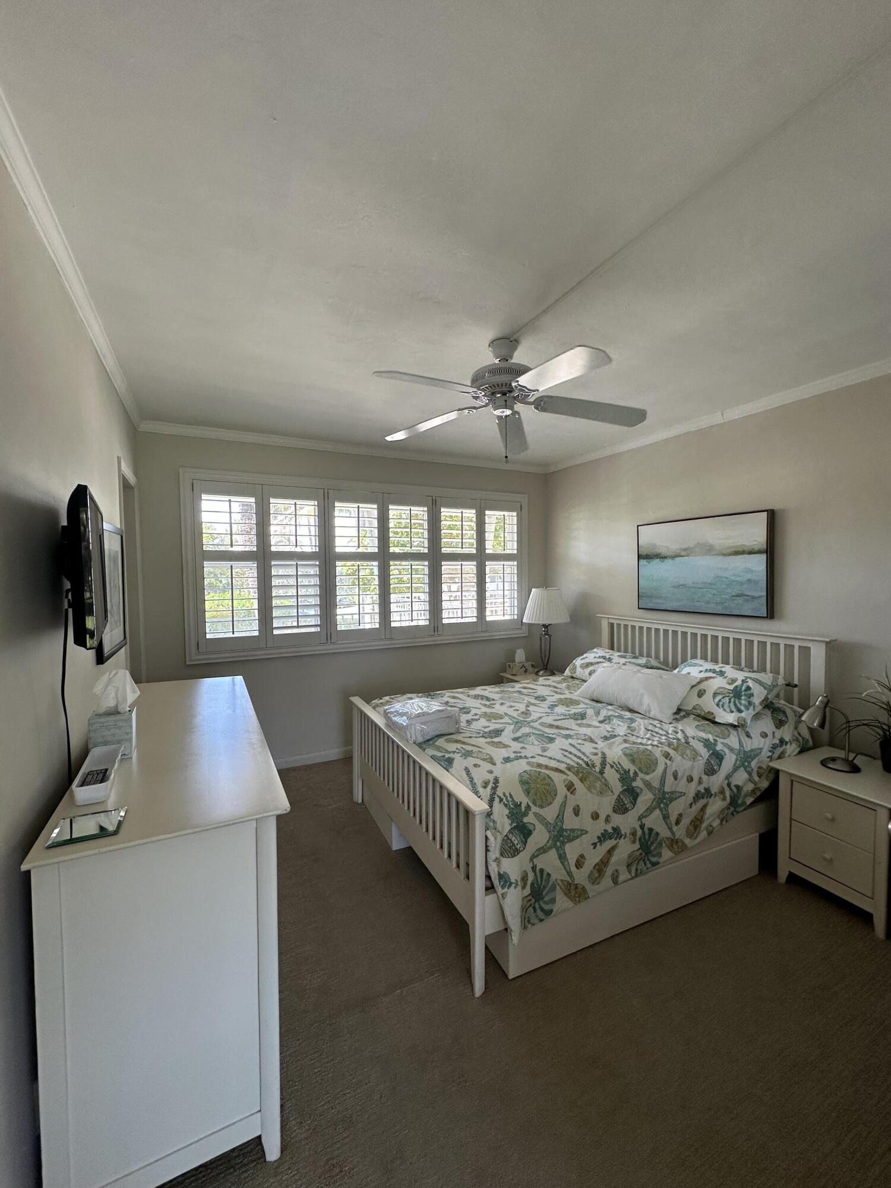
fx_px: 480
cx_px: 446
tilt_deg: -2.5
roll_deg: -0.3
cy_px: 594
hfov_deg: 85.7
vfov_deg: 102.1
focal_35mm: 14
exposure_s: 1/120
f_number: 2.2
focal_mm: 2.22
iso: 80
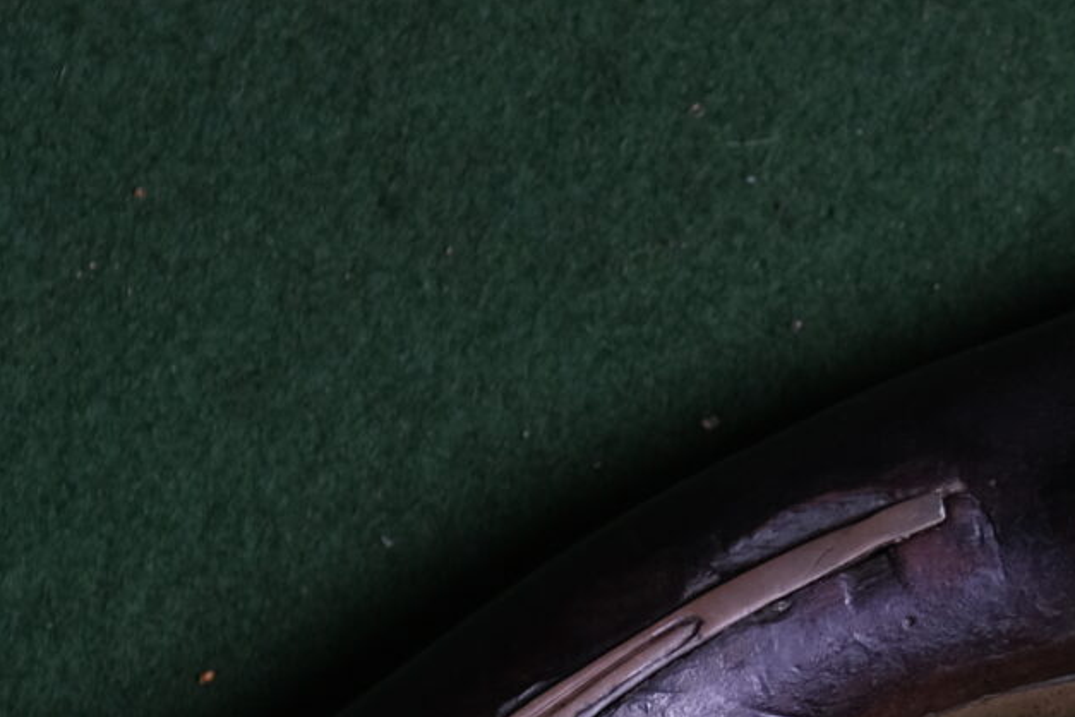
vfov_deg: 4.0
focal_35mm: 339
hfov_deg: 6.0
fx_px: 10122
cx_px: 1917
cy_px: 732
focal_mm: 55
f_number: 5.6
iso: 320
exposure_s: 1/160
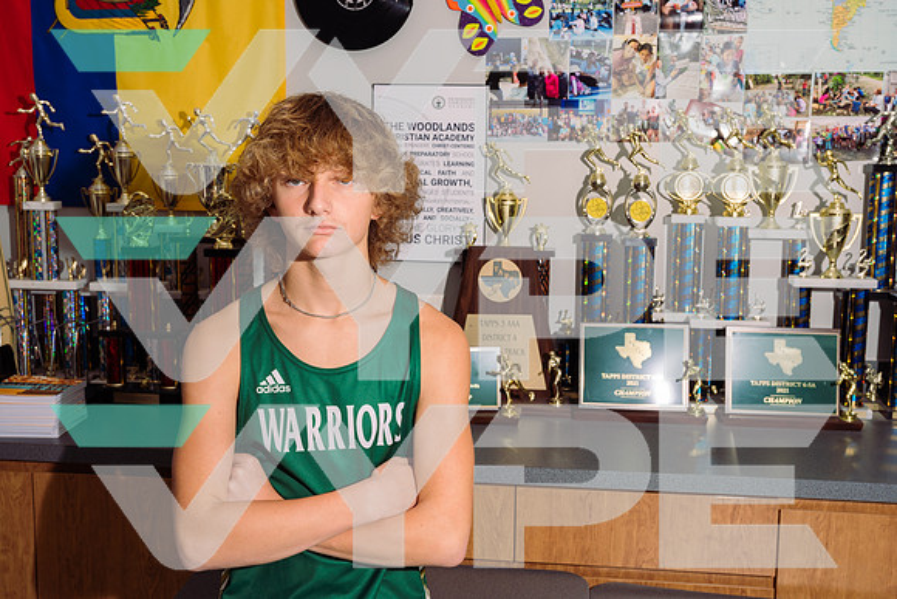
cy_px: 300
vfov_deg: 31.2
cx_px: 448
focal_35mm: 43
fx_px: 1072
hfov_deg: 45.4
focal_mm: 43
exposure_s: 1/250
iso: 125
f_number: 9
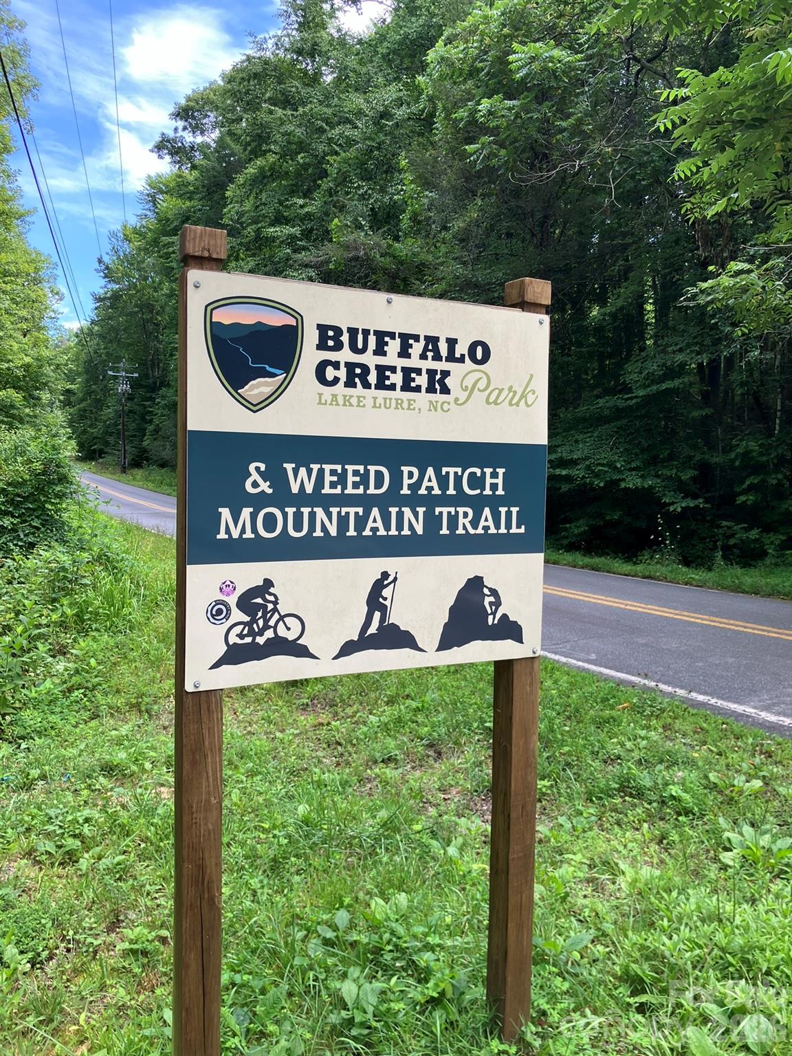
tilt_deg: -1.9
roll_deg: -3.4
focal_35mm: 28
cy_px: 528
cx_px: 396
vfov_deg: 63.4
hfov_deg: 49.7
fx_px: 854
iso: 25
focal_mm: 3.99
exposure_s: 1/217
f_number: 1.8
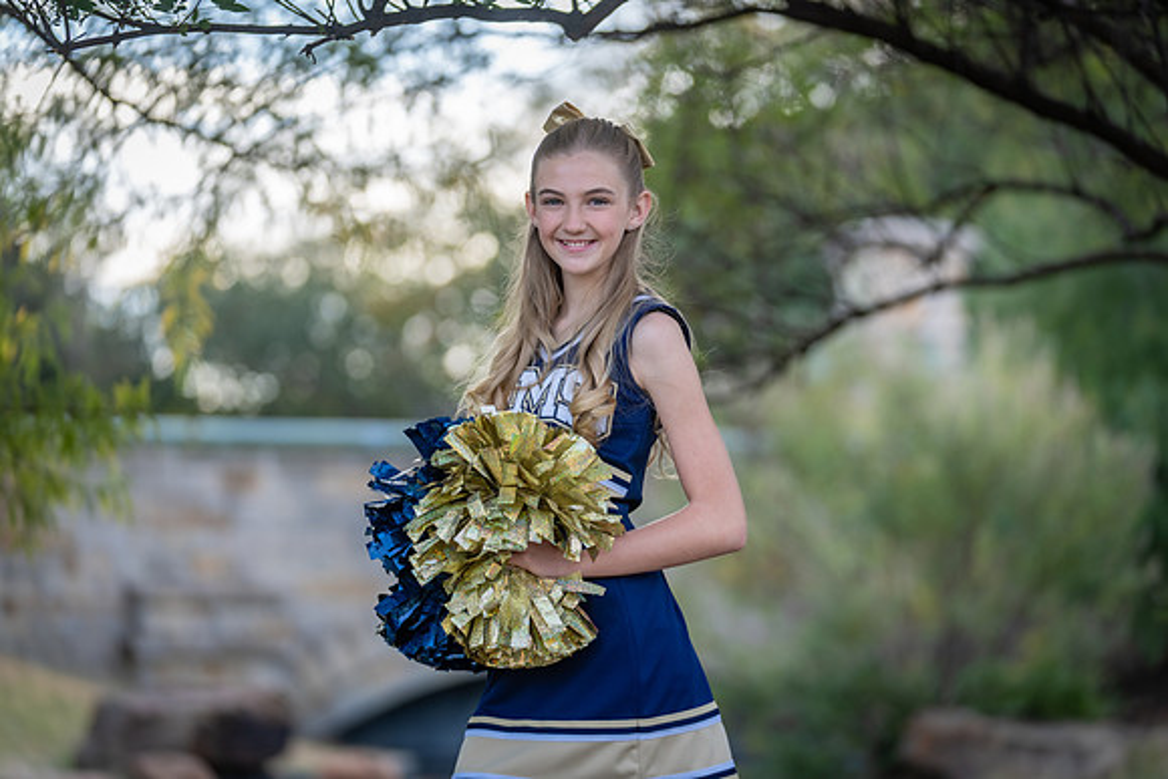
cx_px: 584
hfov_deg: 15.3
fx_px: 4353
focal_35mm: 134
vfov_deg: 10.2
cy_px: 390
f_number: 2.8
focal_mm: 129
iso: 160
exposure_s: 1/320
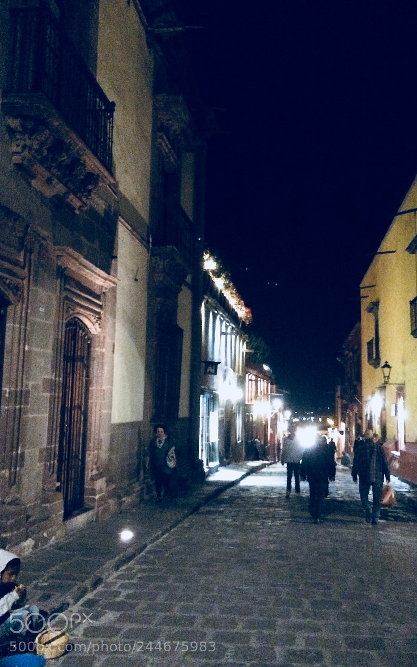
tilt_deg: +6.6
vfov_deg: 58.1
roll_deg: -0.2
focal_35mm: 33
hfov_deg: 38.2
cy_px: 324
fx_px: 600
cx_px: 250
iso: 2000
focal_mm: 4.15
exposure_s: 1/15
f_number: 2.2
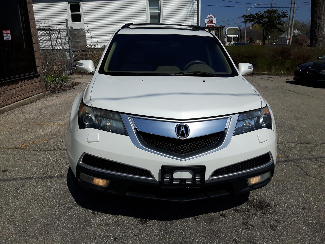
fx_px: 291
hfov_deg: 58.4
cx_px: 162
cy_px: 122
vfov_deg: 45.4
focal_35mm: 31
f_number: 1.9
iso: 40
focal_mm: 3.7
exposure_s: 1/4082
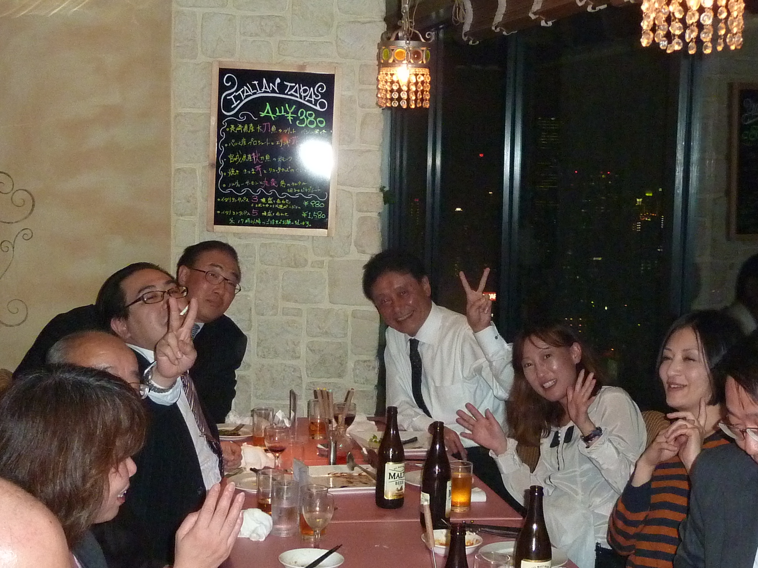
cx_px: 379
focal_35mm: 58
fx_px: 1270
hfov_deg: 33.2
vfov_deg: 25.2
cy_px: 284
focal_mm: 5.3
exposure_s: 1/30
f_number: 3.5
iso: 500
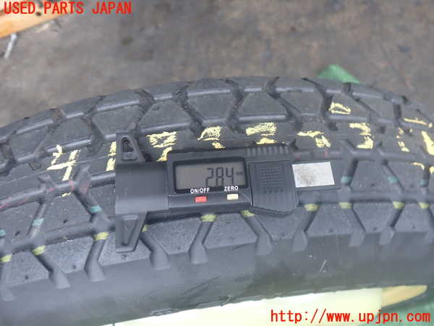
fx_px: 376
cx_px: 217
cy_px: 163
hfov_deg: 60.0
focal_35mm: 30
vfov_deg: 46.8
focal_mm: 5.4
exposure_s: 1/125
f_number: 2.3
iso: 200
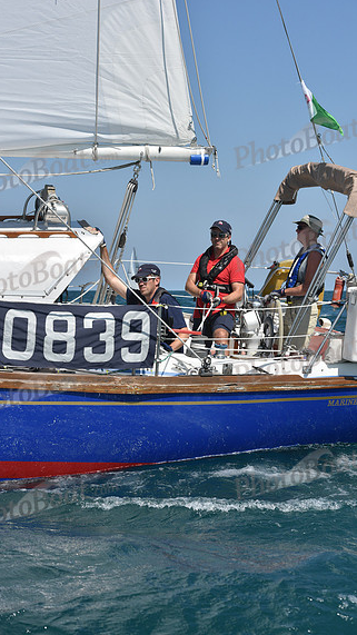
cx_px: 176
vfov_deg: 25.6
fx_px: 1397
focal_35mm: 83
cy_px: 317
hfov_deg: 14.6
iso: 250
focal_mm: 78
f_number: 7.1
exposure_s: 1/1600
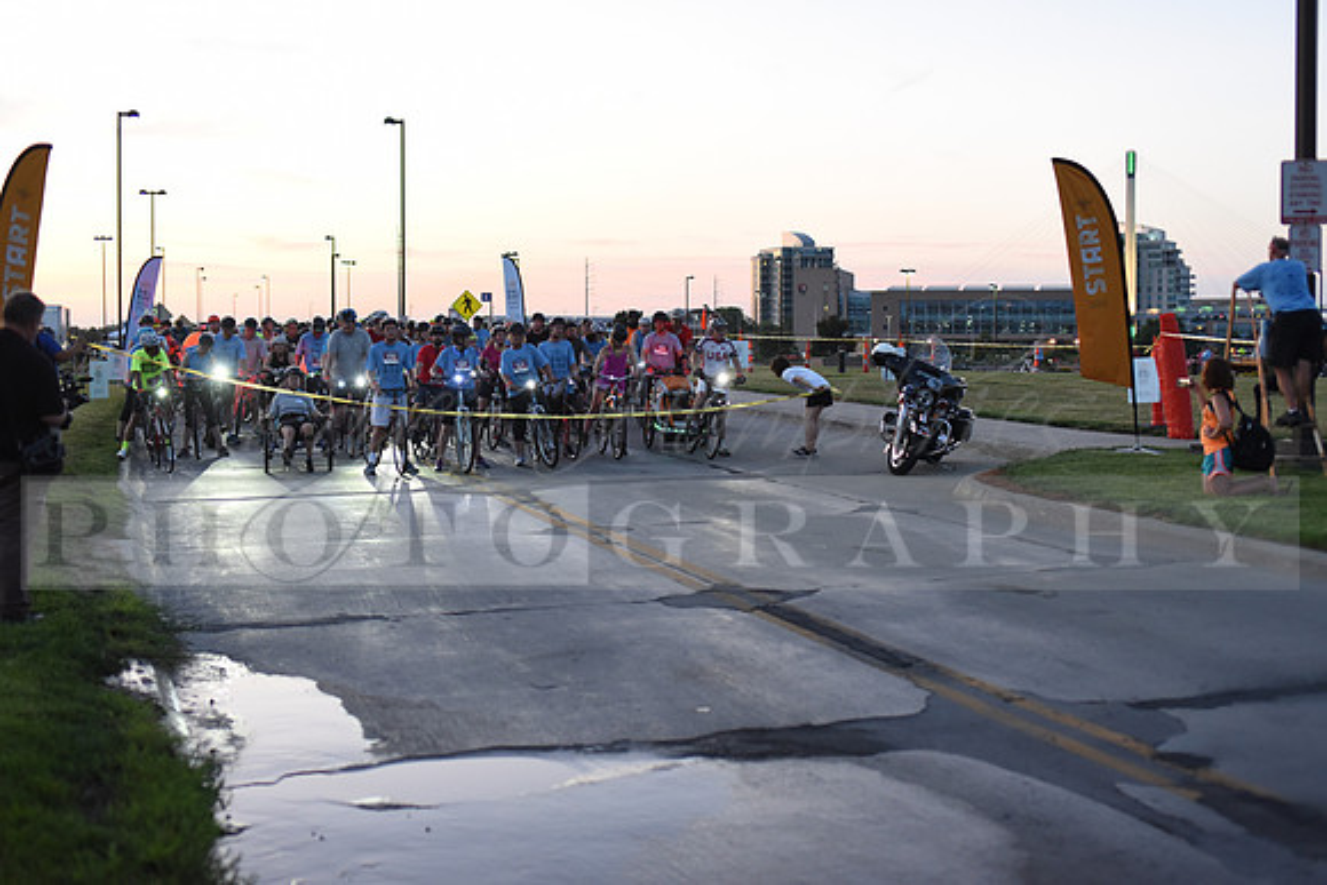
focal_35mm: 50
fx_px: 1843
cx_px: 664
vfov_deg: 27.0
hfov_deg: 39.6
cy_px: 442
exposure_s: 1/400
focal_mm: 50
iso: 2500
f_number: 2
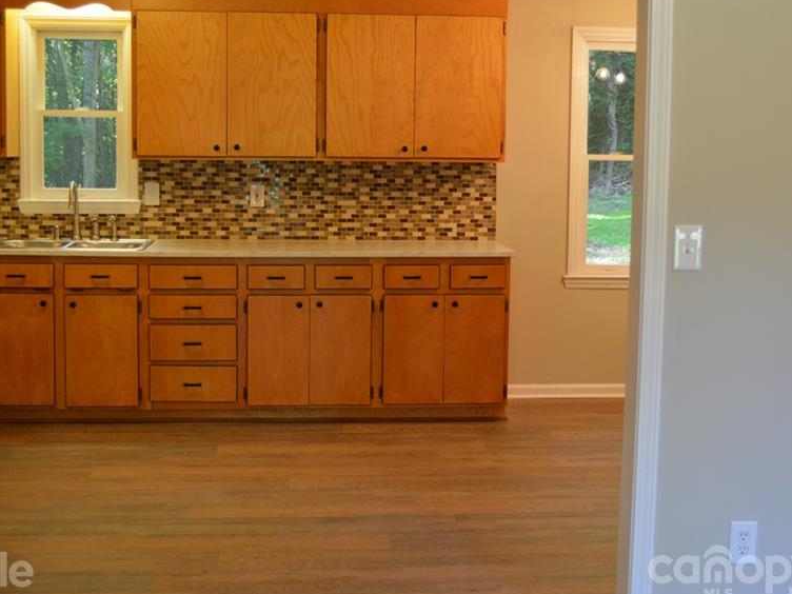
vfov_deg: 28.5
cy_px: 260
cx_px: 403
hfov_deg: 37.5
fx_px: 1167
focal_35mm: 51
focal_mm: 26
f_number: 4
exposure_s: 1/60
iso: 800
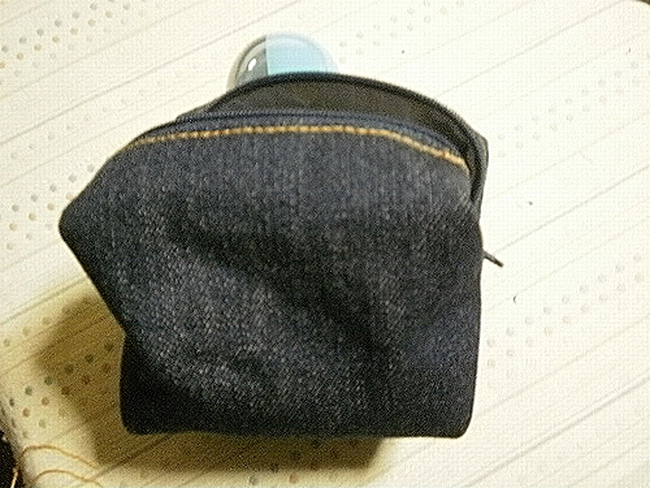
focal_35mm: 37
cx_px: 325
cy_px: 244
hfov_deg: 50.1
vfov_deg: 38.7
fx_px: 695
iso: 400
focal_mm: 6.51
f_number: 3.1
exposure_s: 1/15
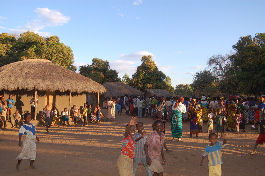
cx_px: 132
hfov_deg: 62.0
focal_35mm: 30
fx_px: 221
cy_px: 88
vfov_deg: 43.5
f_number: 4.5
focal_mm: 20
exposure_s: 1/500
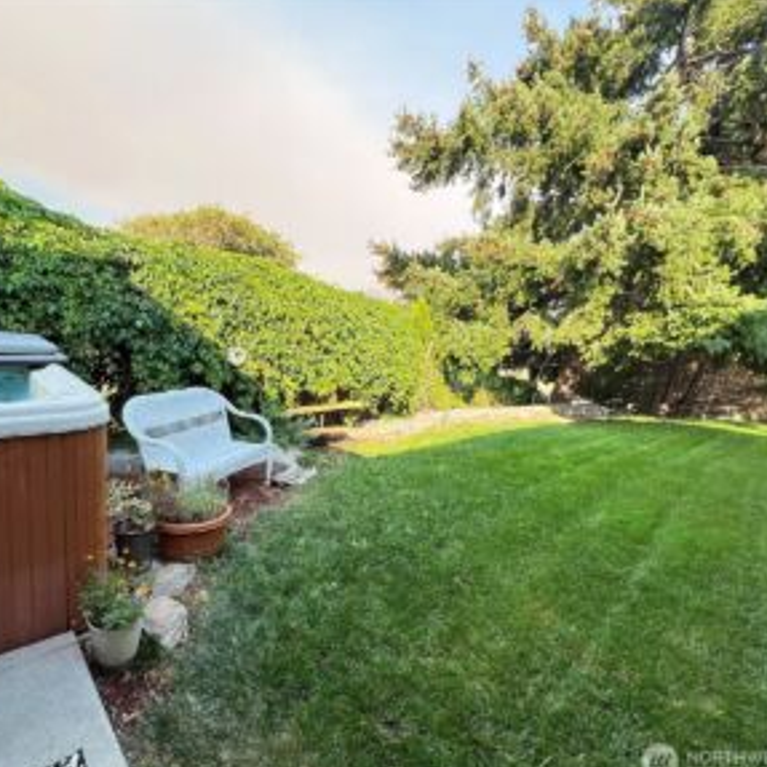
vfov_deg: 87.4
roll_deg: -4.5
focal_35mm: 16
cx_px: 281
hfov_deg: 85.5
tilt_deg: -9.7
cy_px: 388
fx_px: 401
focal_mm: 1.57
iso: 32
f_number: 1.8
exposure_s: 1/287
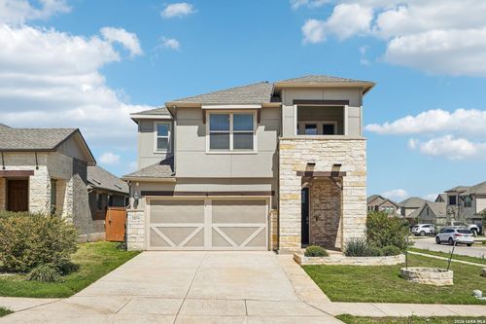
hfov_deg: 61.9
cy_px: 162
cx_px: 243
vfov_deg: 43.6
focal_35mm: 30
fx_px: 405
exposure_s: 1/500
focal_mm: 30
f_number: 8
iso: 100
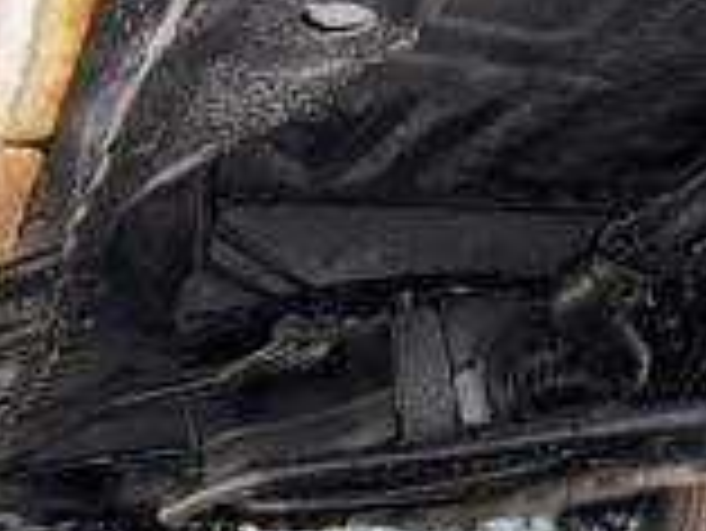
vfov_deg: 25.1
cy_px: 173
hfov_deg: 31.7
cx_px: 634
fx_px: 1184
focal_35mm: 58
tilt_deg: +16.8
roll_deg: +6.7
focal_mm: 5.96
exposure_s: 1/4
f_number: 1.6
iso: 50
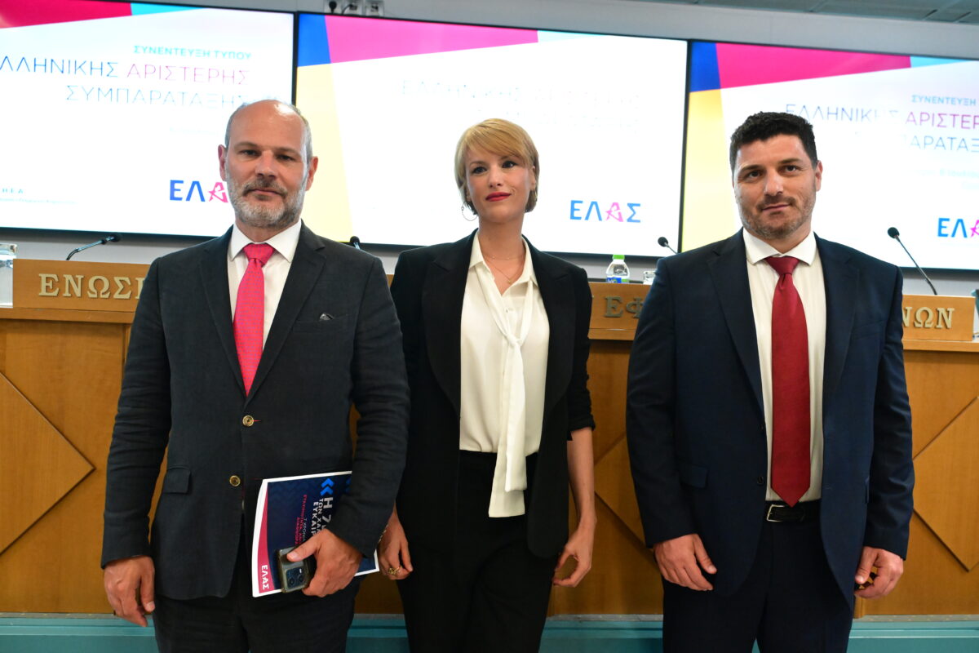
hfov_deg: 61.1
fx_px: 829
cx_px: 490
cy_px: 326
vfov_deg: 43.0
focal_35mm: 30
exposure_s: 1/250
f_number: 4
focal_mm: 30.5
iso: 8000
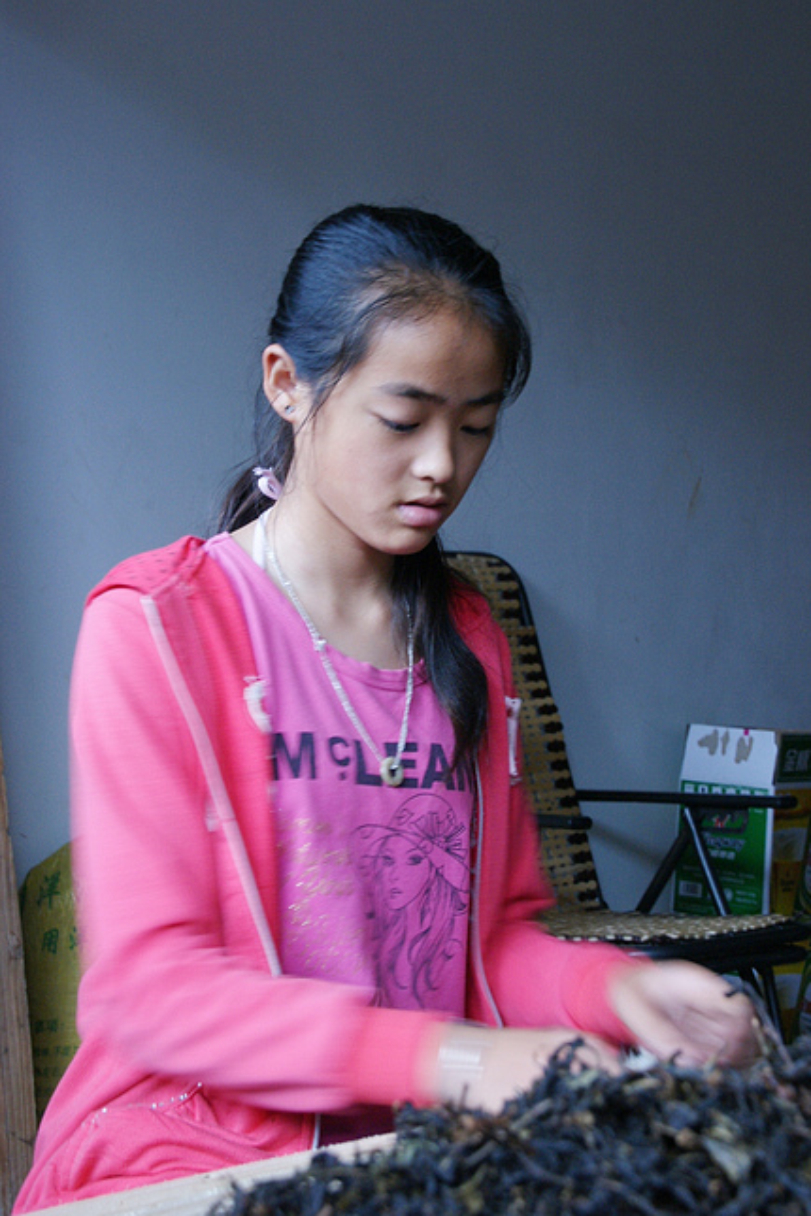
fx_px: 2196
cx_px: 437
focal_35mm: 65
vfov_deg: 31.0
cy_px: 596
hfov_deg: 20.9
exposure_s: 1/20
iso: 400
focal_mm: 40
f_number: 8
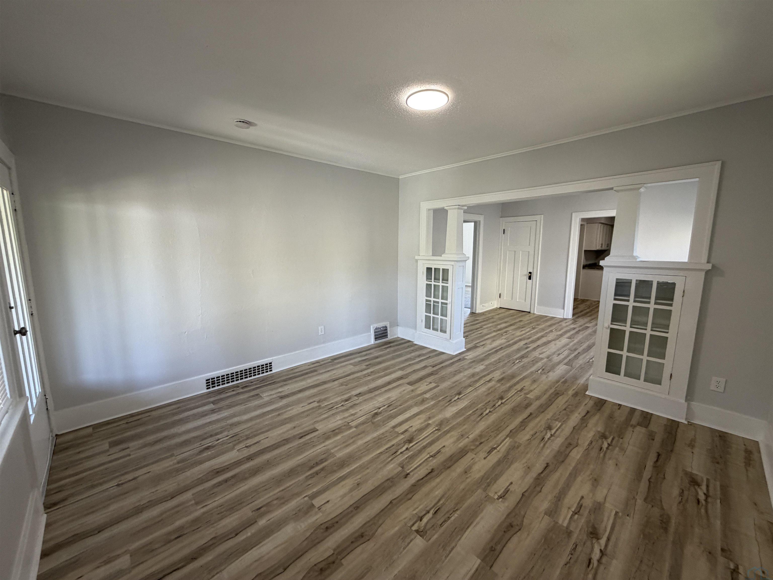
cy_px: 290
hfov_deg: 102.1
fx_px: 313
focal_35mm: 14
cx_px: 386
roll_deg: +0.1
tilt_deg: -9.0
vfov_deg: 85.7
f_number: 2.2
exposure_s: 1/121
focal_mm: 2.22
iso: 160
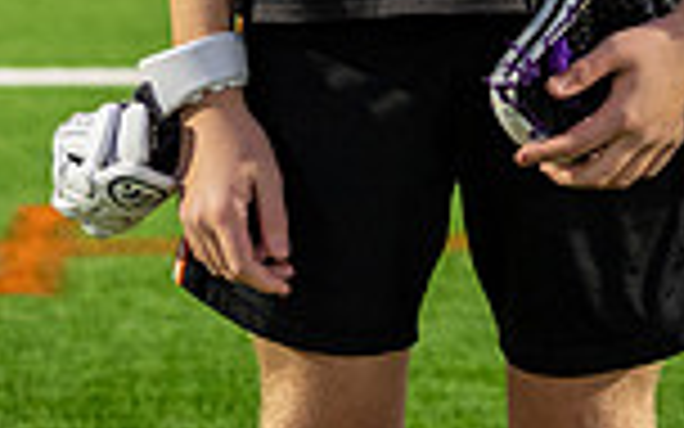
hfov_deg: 13.8
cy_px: -568
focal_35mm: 151
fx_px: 2815
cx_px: 407
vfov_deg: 8.1
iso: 800
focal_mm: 50
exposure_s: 1/400
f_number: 1.8
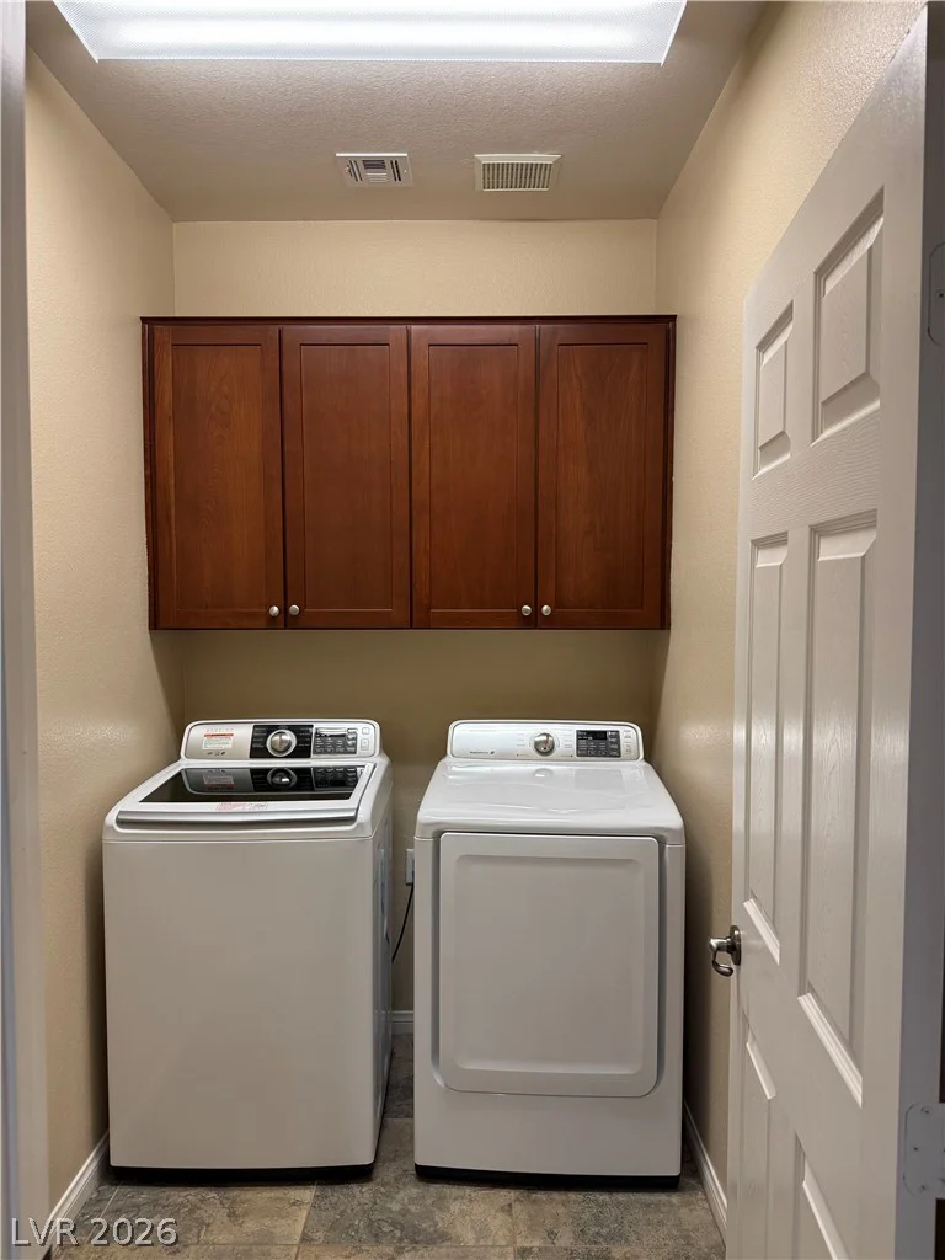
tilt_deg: -2.4
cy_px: 630
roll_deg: -0.4
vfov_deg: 71.6
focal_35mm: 24
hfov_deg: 56.8
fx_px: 874
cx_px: 472
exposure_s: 1/120
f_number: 1.78
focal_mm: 6.76
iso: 200
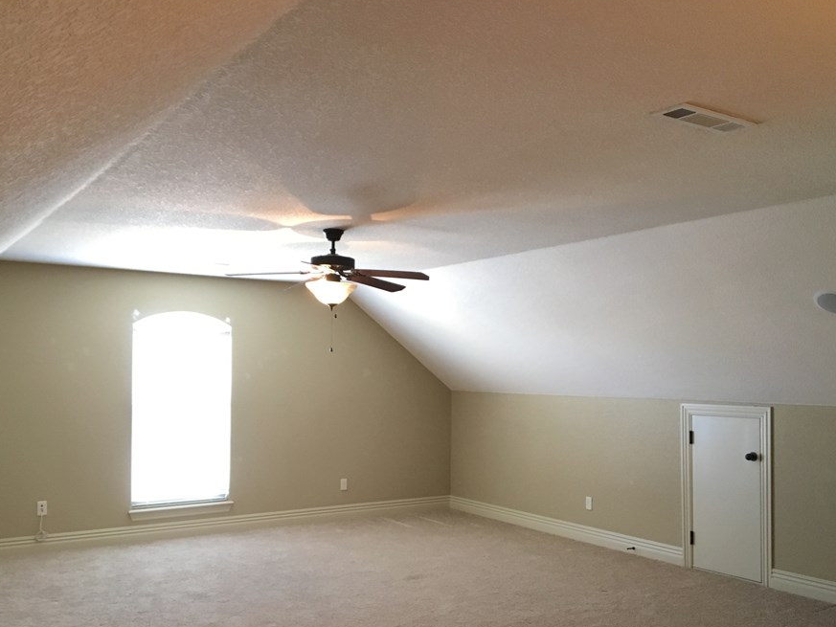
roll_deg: +0.4
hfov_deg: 54.0
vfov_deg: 41.7
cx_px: 415
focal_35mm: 34
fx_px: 821
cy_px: 357
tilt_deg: +1.2
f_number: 2.2
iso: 200
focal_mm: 4.15
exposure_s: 1/24
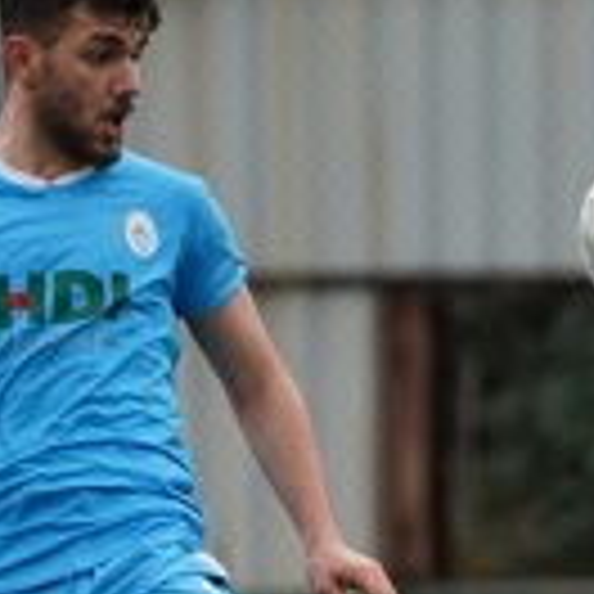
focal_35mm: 1195
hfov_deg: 1.5
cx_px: 1048
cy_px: 558
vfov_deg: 1.5
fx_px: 23200
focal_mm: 309
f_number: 5.6
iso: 2000
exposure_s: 1/2000
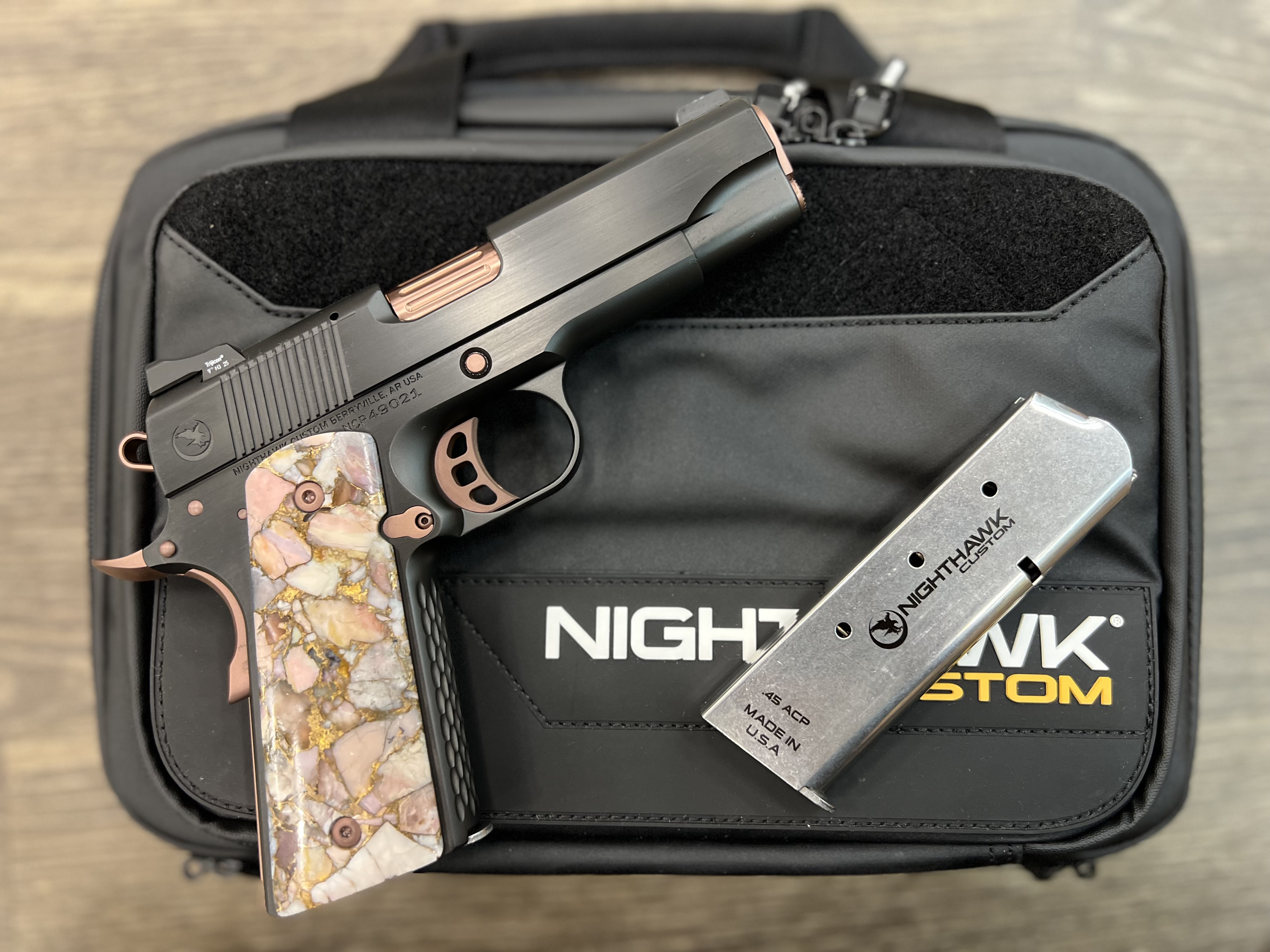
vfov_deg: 53.1
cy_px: 476
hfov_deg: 67.3
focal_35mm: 26
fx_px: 954
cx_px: 635
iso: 250
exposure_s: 1/60
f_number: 1.5
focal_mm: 5.7
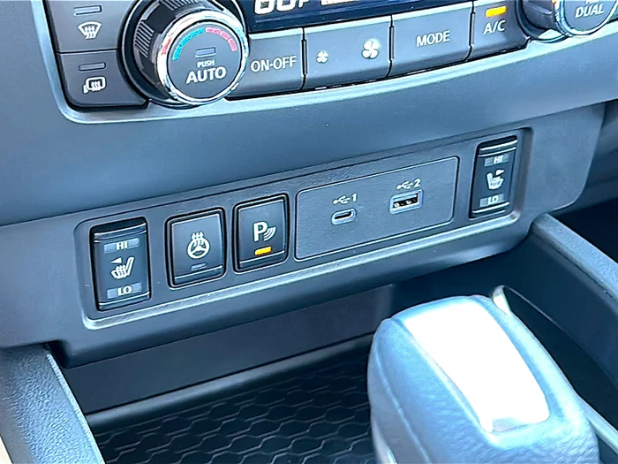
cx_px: 309
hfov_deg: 39.7
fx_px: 857
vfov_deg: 30.3
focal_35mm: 48
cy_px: 232
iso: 500
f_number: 1.78
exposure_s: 1/43
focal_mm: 6.86
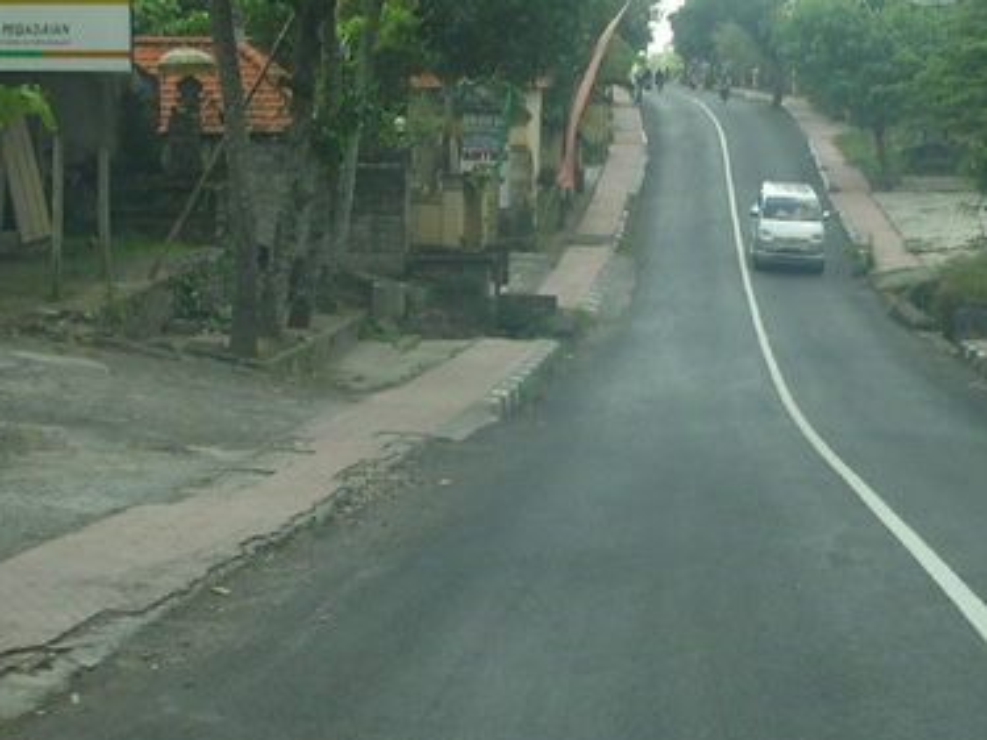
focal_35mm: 81
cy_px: 305
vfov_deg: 18.2
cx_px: 674
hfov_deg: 24.0
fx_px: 2309
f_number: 5.6
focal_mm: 5.8
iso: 50
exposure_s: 1/140
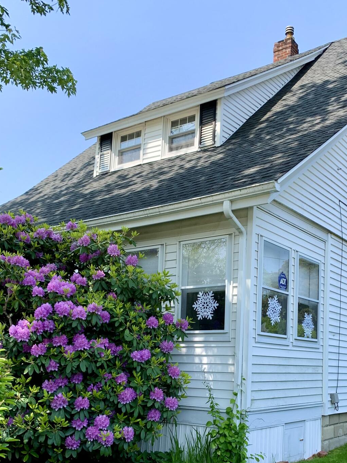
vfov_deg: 47.9
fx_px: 508
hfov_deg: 37.5
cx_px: 217
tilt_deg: +4.6
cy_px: 321
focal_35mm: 38
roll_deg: -2.0
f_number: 1.8
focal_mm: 4.25
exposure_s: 1/856
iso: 25
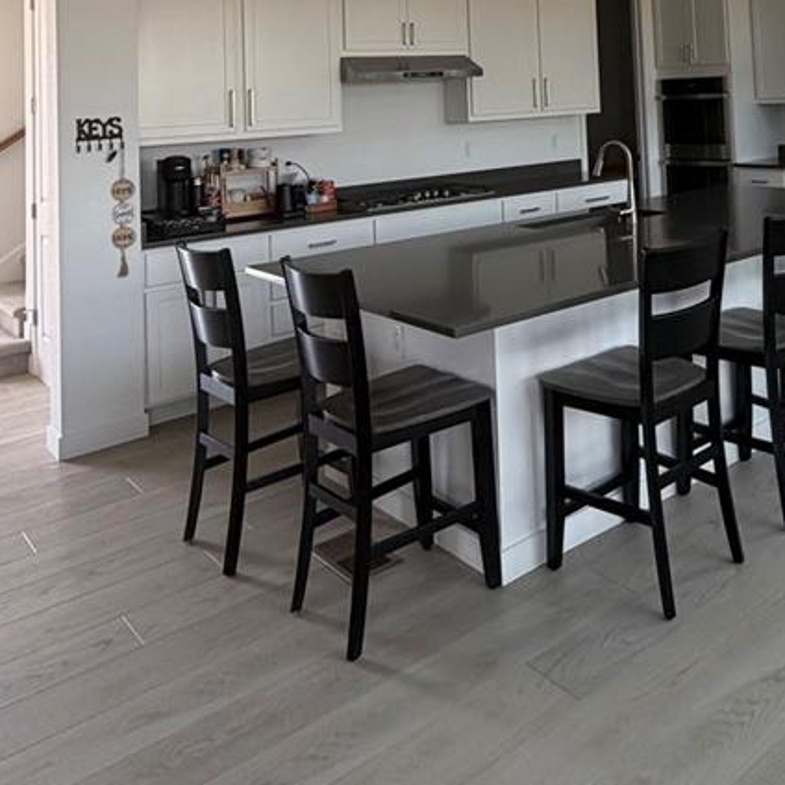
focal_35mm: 35
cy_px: 43
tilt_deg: +3.4
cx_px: 637
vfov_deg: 42.3
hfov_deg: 44.7
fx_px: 898
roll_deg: +2.3
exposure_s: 1/121
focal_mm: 2.22
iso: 125
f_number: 2.2
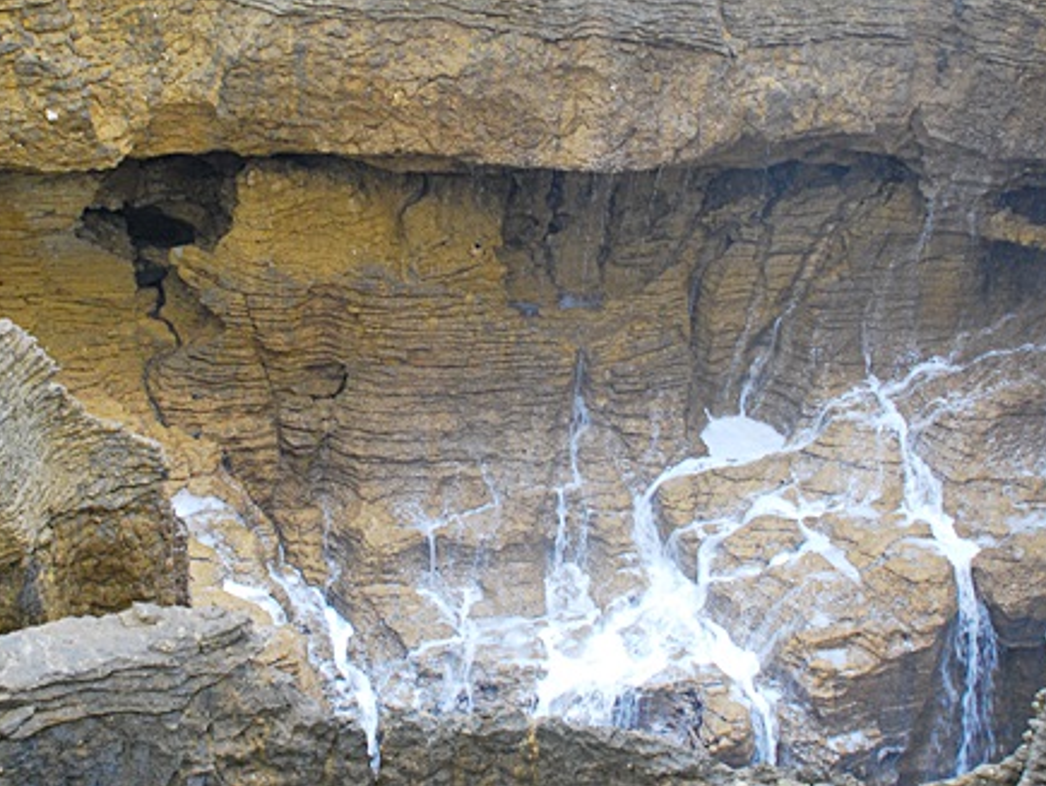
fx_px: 2087
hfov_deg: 28.1
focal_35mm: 69
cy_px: 298
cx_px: 423
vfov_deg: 21.3
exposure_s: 1/80
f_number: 5.6
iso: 400
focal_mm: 26
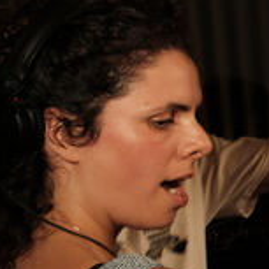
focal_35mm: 160
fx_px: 1407
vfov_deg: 10.9
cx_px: 825
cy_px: 123
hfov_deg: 8.8
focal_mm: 16
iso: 640
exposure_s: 1/60
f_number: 5.6
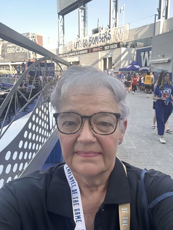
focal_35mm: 30
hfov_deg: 46.8
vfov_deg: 60.0
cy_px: 115
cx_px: 86
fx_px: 200
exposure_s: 1/120
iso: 40
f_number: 1.9
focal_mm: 2.69
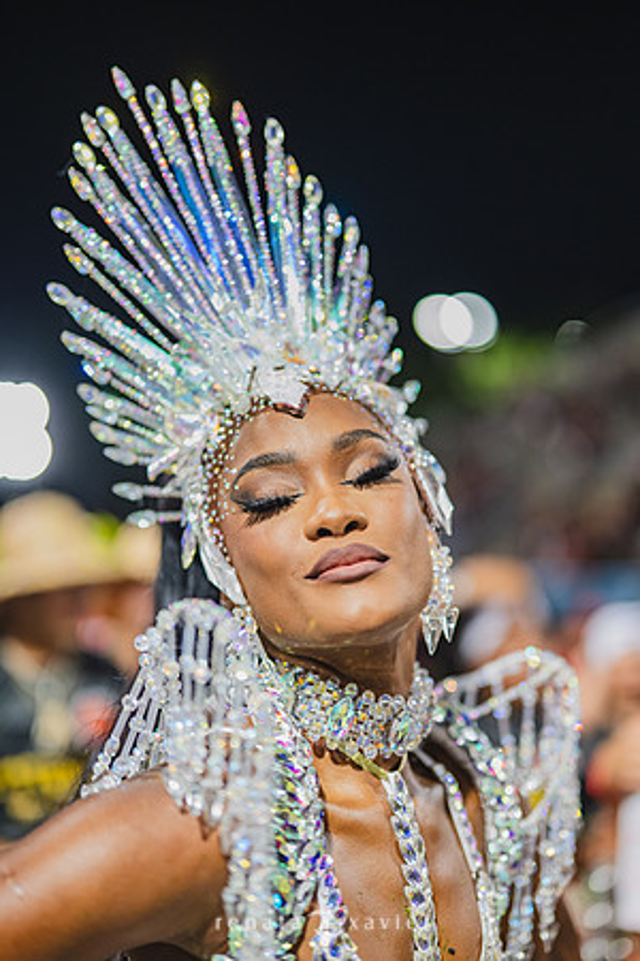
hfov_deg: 27.0
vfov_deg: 39.6
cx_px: 320
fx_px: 1333
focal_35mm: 50
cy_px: 480
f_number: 1.2
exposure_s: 1/1000
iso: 1600
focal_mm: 50
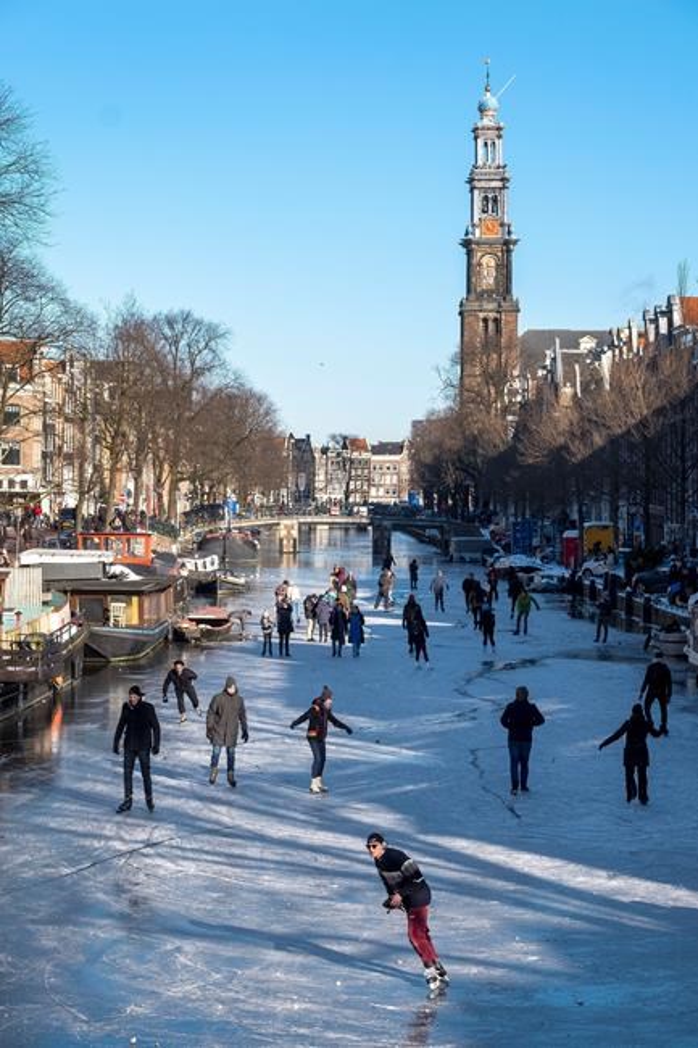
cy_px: 524
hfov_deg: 18.2
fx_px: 2182
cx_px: 349
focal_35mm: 75
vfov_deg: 27.0
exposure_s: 1/500
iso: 500
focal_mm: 50
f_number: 8
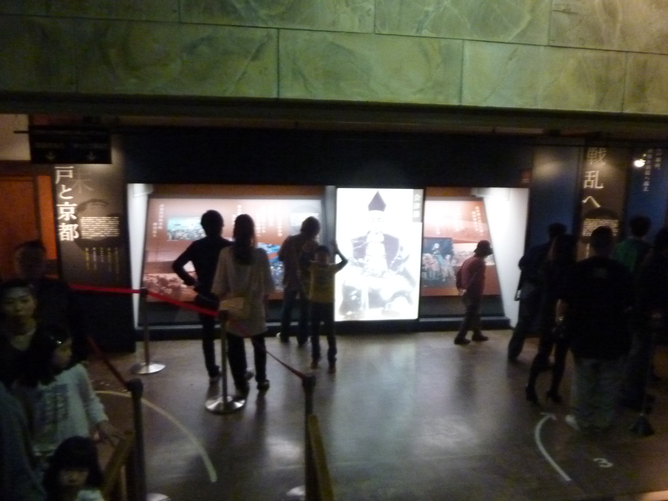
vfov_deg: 54.9
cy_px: 250
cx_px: 334
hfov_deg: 69.4
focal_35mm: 25
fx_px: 482
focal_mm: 4.1
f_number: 3.3
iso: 800
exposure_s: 1/25
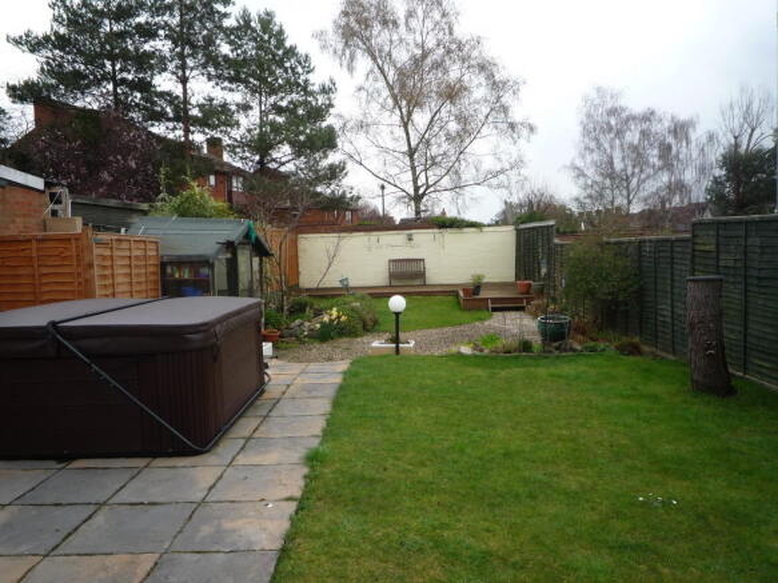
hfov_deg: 69.4
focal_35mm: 25
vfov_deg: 54.9
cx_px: 389
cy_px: 292
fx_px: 562
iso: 100
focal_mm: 4.4
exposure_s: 1/500
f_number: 2.8
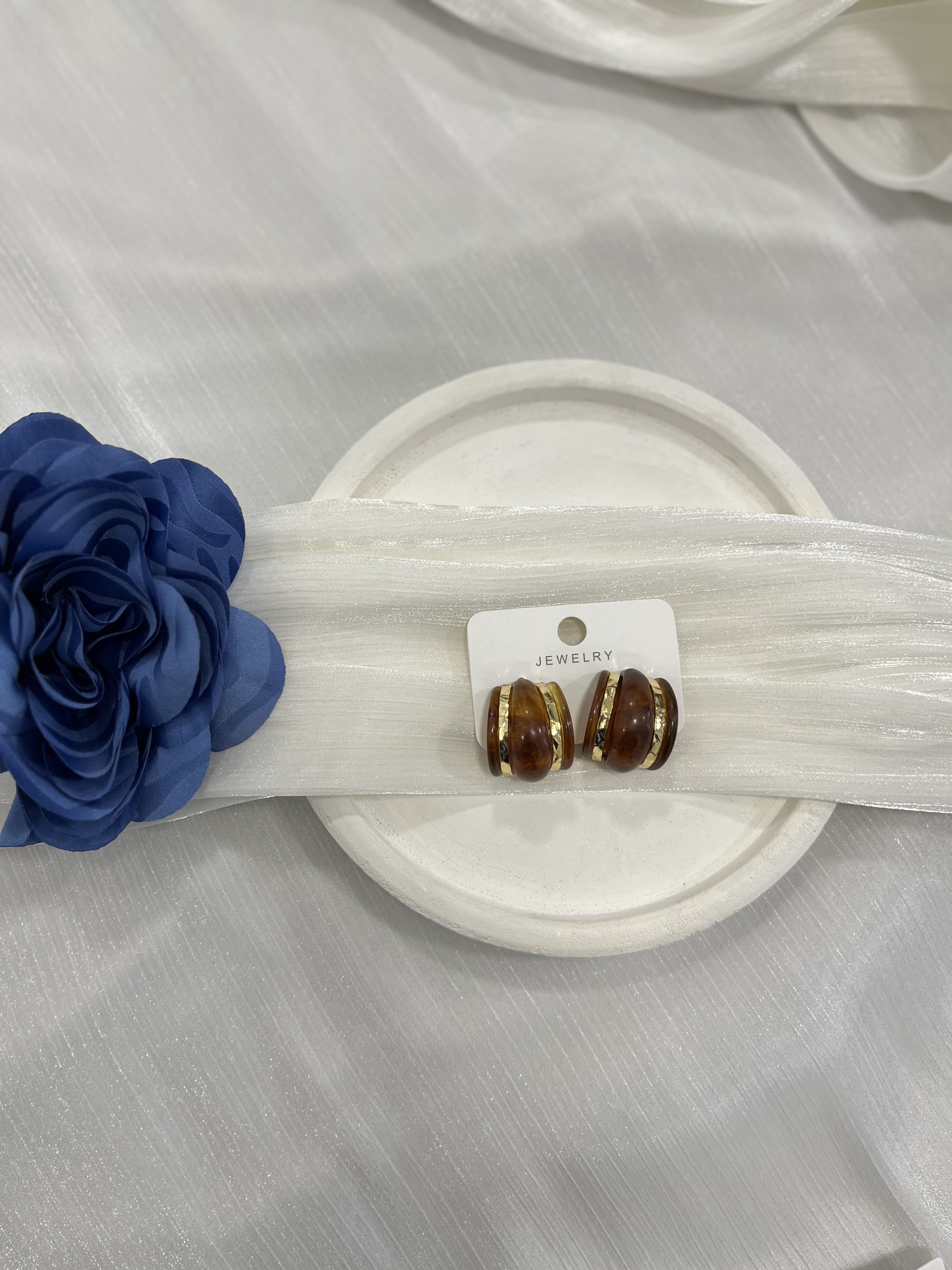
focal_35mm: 26
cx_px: 476
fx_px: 953
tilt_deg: -81.2
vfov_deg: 67.3
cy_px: 635
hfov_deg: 53.1
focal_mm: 5.1
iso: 32
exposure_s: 1/100
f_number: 1.6
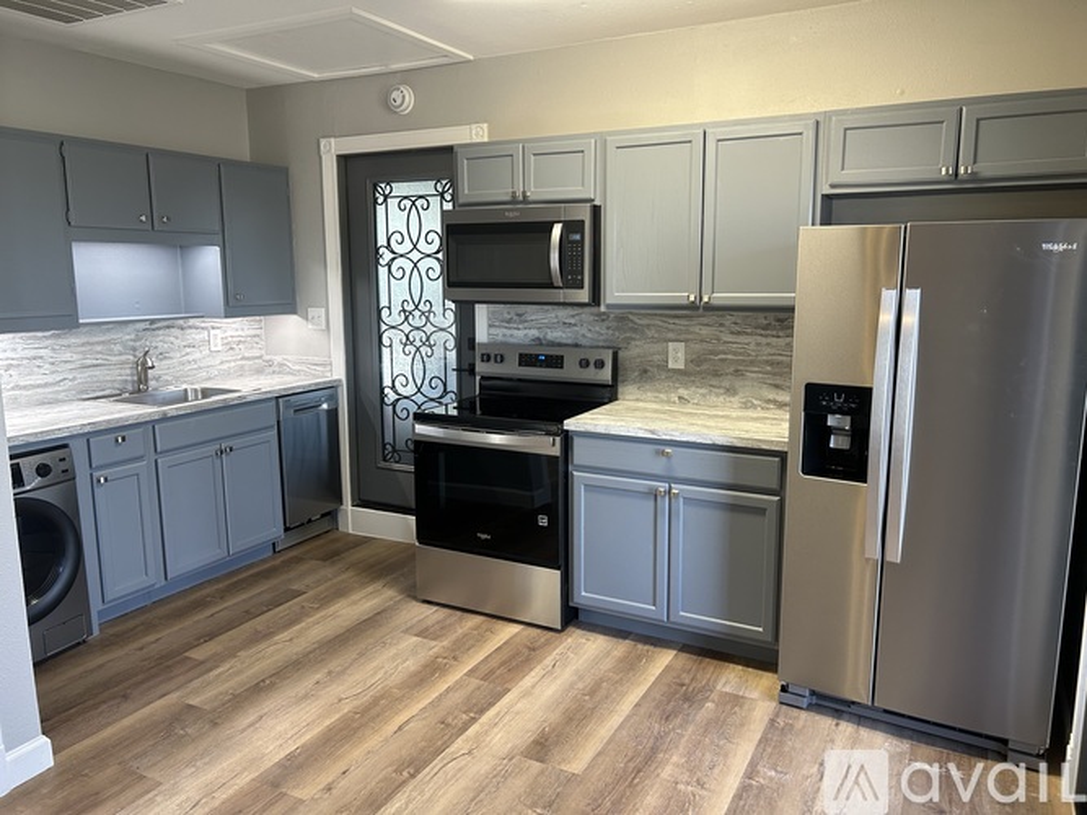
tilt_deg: -8.7
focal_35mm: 26
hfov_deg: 67.3
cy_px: 408
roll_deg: +0.2
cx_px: 544
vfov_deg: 53.0
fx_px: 816
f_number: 1.5
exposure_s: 1/120
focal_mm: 5.7
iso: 125
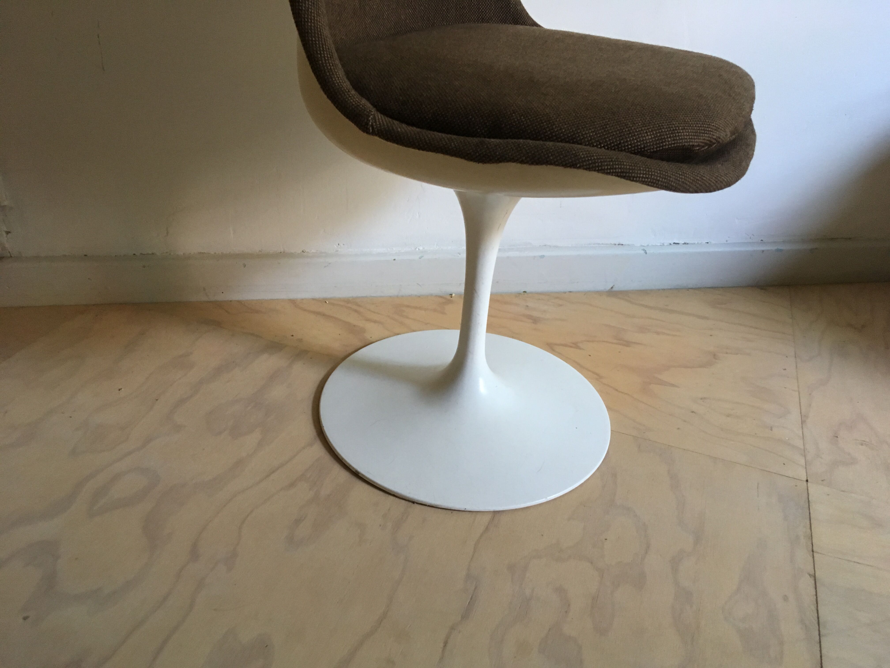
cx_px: 445
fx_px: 746
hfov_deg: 61.7
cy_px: 334
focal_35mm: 29
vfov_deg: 48.2
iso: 160
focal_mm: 4.15
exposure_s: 1/33
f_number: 2.2
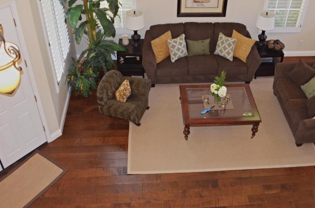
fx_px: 349
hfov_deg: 48.2
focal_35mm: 40
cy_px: 70
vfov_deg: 33.0
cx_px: 190
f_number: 3.5
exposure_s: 1/30
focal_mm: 18
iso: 720
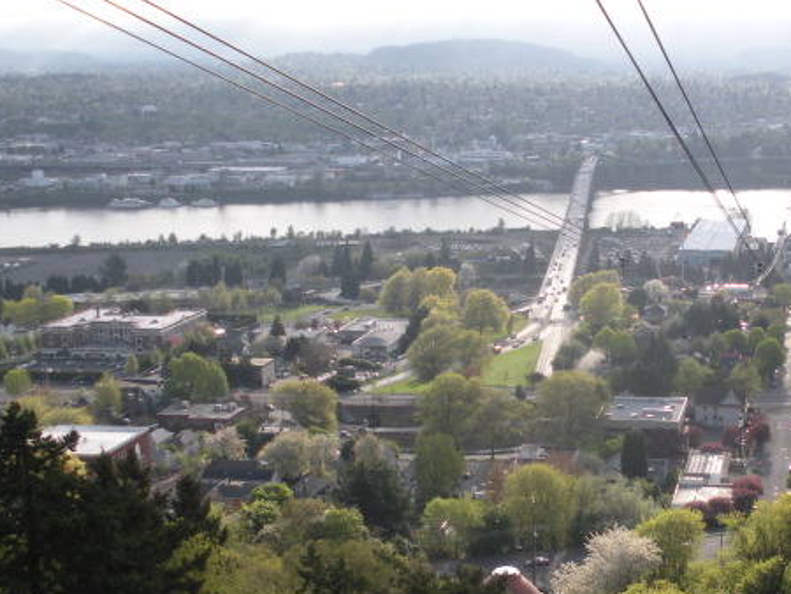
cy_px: 383
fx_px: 1463
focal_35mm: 64
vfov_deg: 22.9
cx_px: 635
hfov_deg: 29.5
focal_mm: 6.3
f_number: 3.5
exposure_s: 1/215
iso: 64
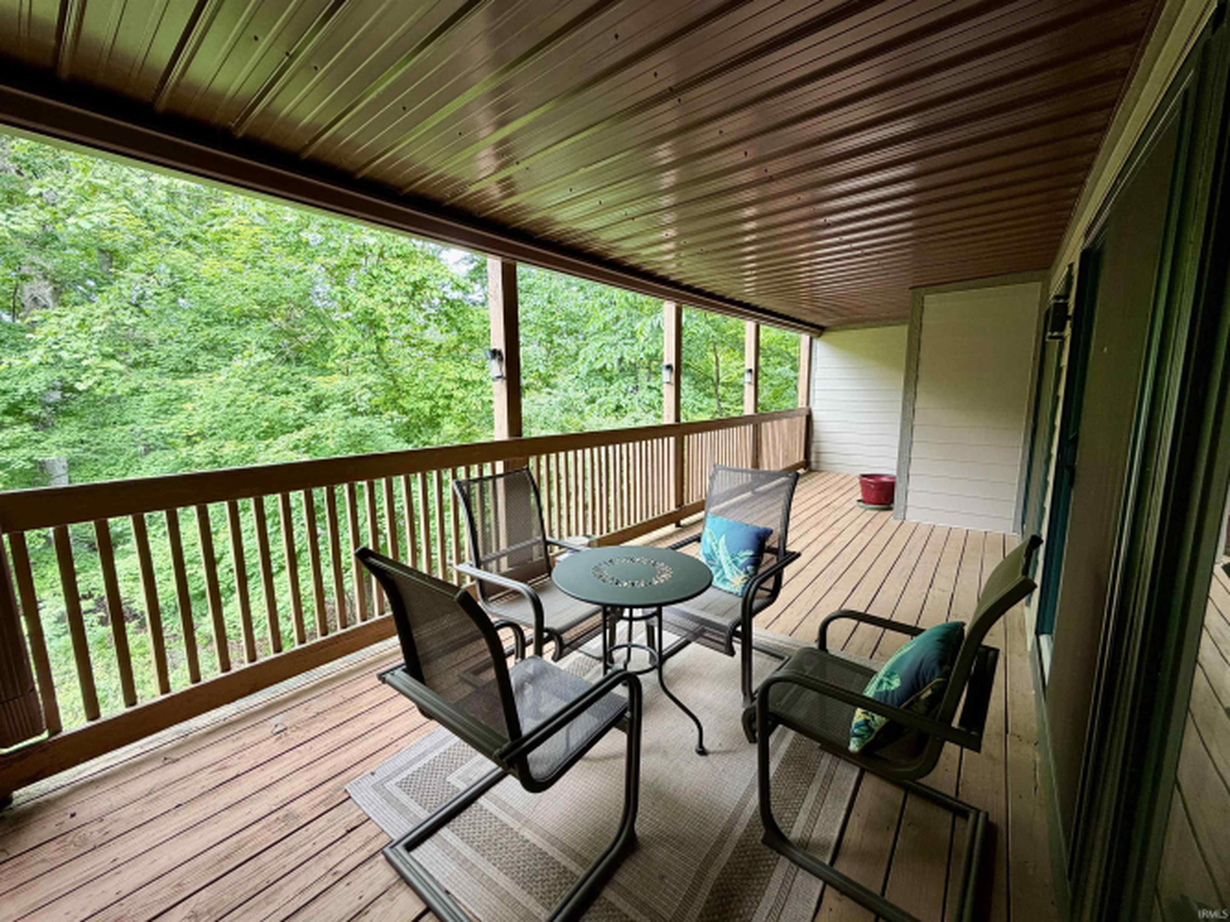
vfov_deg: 85.7
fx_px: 497
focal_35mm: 14
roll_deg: +0.8
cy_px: 461
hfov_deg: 102.1
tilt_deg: -8.4
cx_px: 615
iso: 80
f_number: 2.2
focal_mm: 2.22
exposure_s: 1/121
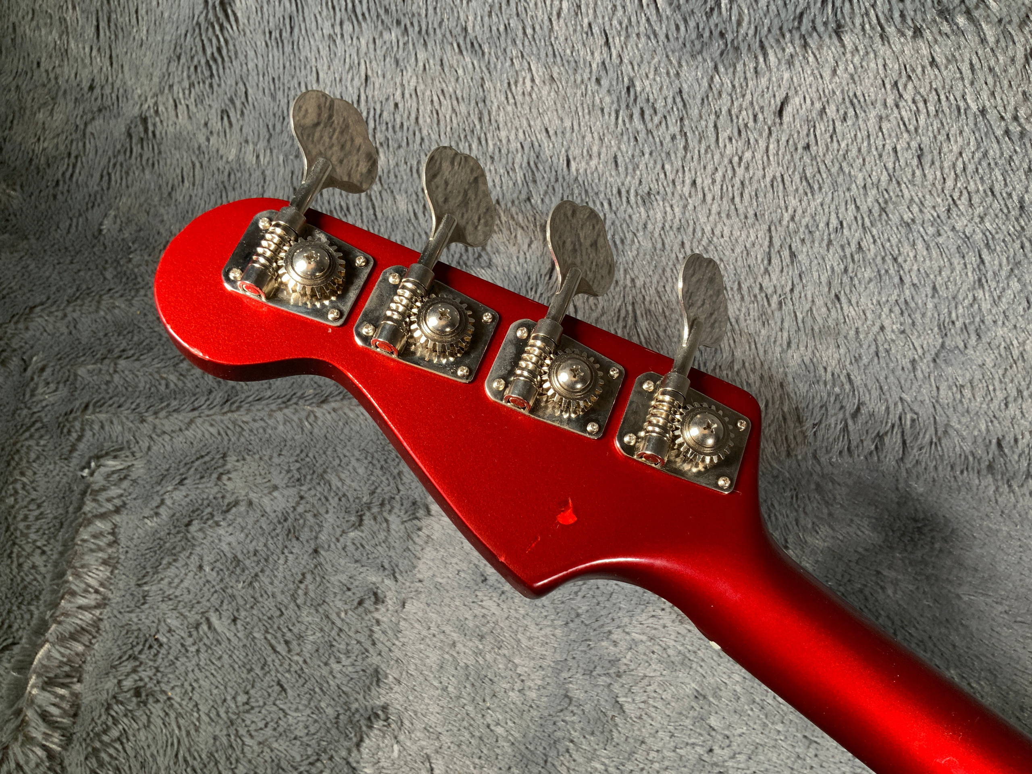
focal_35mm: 29
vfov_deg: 48.2
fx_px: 865
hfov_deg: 61.7
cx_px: 516
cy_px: 387
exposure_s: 1/104
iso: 64
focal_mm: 3
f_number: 1.8
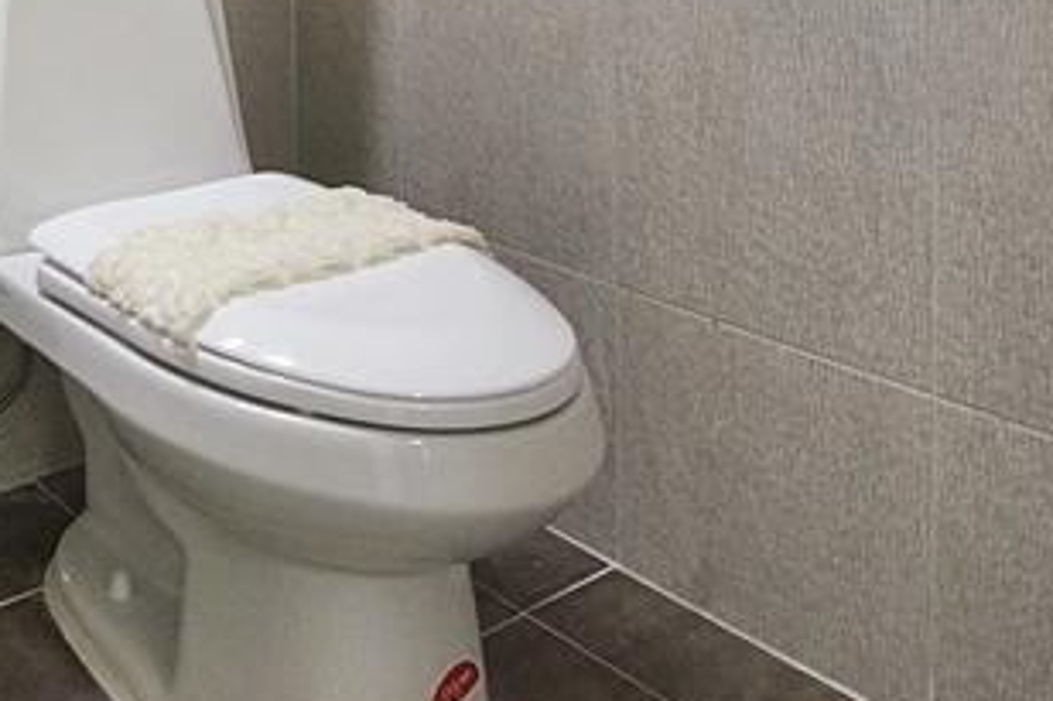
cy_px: -174
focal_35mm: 39
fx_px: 1140
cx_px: 38
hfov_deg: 43.6
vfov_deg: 28.8
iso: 1600
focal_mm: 10
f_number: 9
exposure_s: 1/40
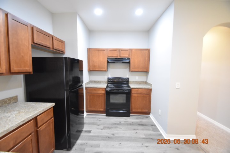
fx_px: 96
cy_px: 76
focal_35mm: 15
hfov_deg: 100.4
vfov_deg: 77.3
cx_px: 115
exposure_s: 1/60
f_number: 3.5
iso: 3600
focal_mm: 10
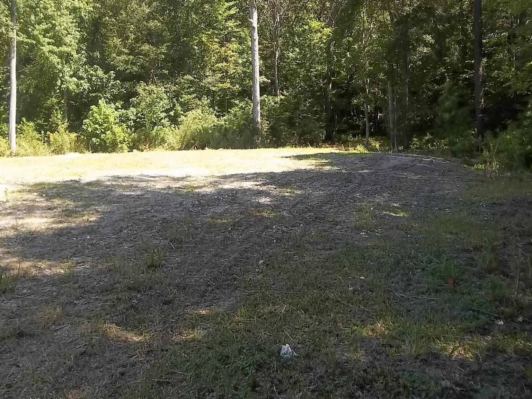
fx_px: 553
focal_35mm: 36
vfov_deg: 39.3
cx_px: 270
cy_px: 140
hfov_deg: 51.4
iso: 80
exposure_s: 1/250
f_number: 3.5
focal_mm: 4.9
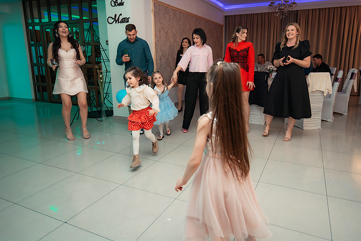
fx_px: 244
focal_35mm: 24
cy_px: 108
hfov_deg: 72.9
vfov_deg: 52.5
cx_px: 199
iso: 1600
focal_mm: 22
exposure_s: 1/200
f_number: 2.8
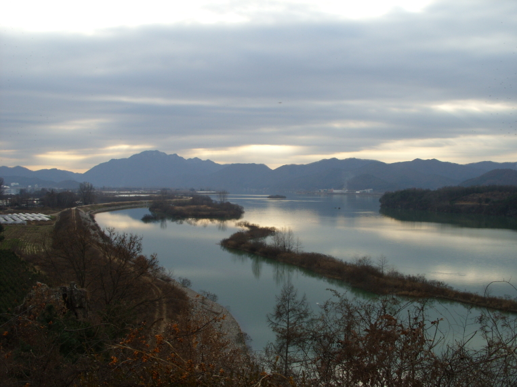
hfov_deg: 49.0
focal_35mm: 38
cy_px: 194
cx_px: 258
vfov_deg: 37.7
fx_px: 567
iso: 50
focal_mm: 7.8
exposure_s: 1/239
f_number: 5.7
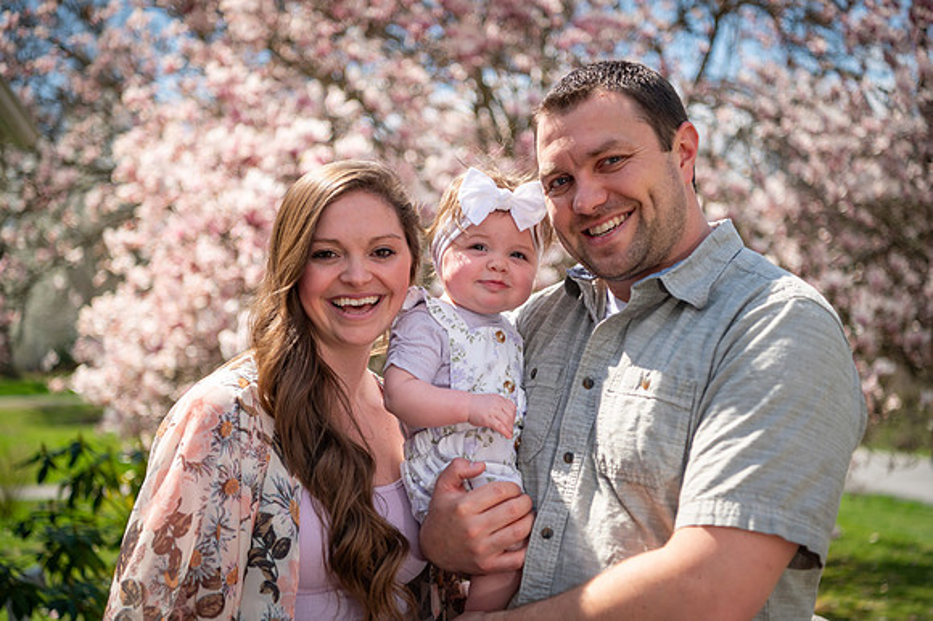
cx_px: 466
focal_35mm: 50
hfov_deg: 39.6
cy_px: 310
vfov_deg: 27.0
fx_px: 1295
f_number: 2.8
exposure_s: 1/6400
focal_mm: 50
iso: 400
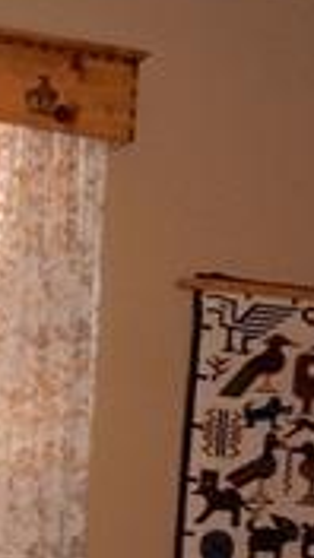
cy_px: 669
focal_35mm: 100
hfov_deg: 11.6
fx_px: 1480
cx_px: -157
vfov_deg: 20.0
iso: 200
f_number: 3.7
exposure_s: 1/30
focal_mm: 4.5
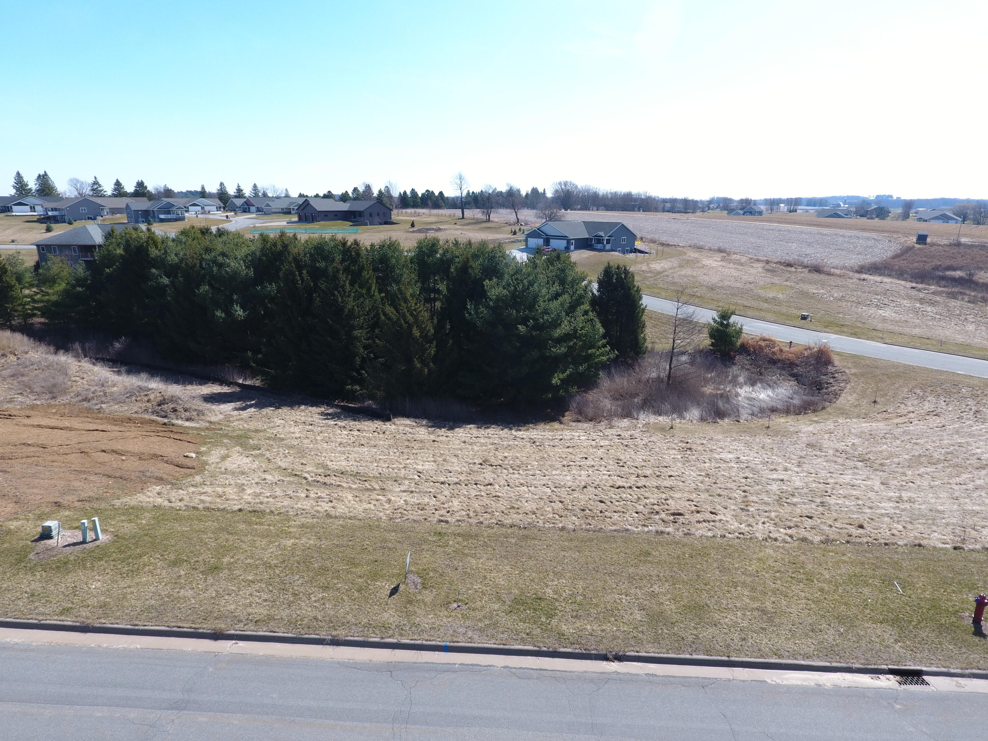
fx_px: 571
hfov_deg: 81.7
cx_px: 494
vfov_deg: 66.0
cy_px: 370
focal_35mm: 20
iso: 100
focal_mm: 3.61
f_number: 2.8
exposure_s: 1/546
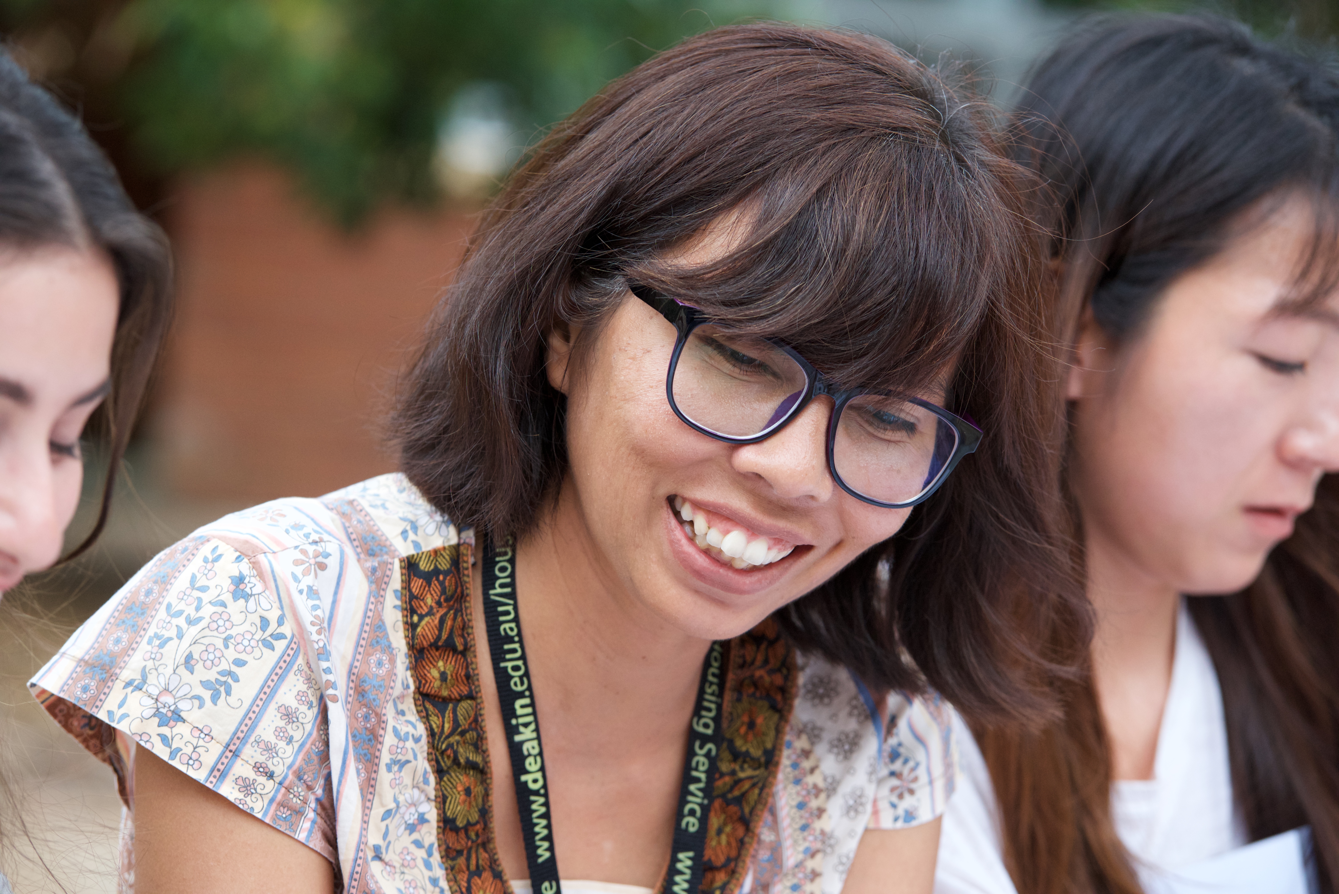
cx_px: 670
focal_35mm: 122
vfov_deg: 11.2
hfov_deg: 16.8
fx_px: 4539
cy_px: 447
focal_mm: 122
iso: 2000
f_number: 6.3
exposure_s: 1/640
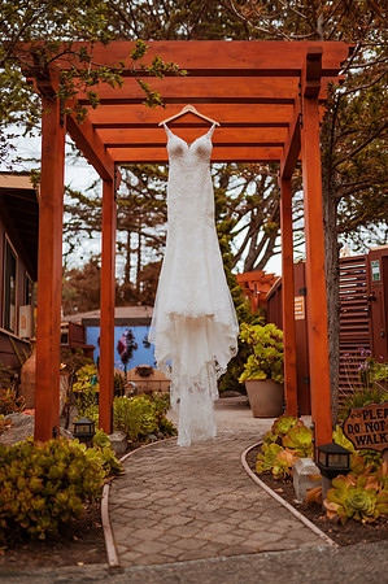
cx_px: 194
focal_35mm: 35
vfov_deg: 54.5
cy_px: 292
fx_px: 567
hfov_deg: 37.8
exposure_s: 1/3200
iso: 100
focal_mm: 35
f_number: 1.4
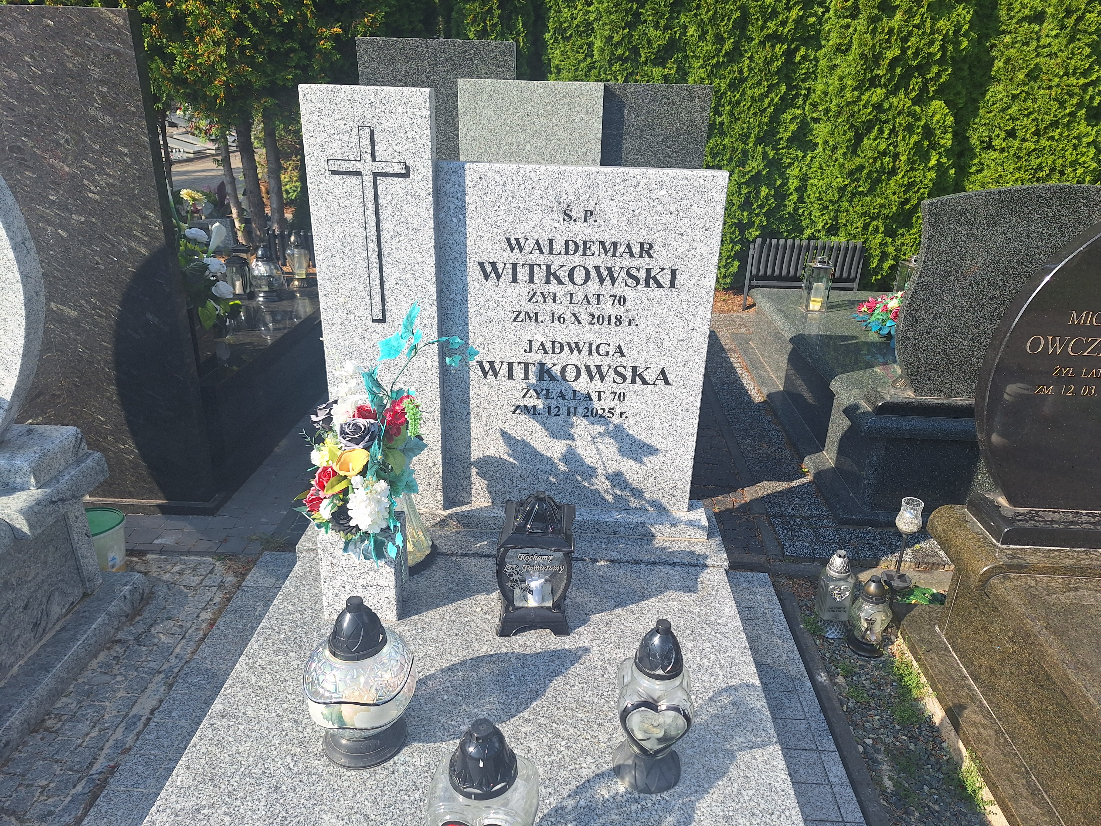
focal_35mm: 23
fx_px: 732
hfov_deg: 73.9
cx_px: 550
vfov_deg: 58.9
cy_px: 413
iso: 40
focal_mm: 5.54
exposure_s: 1/1706
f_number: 1.8
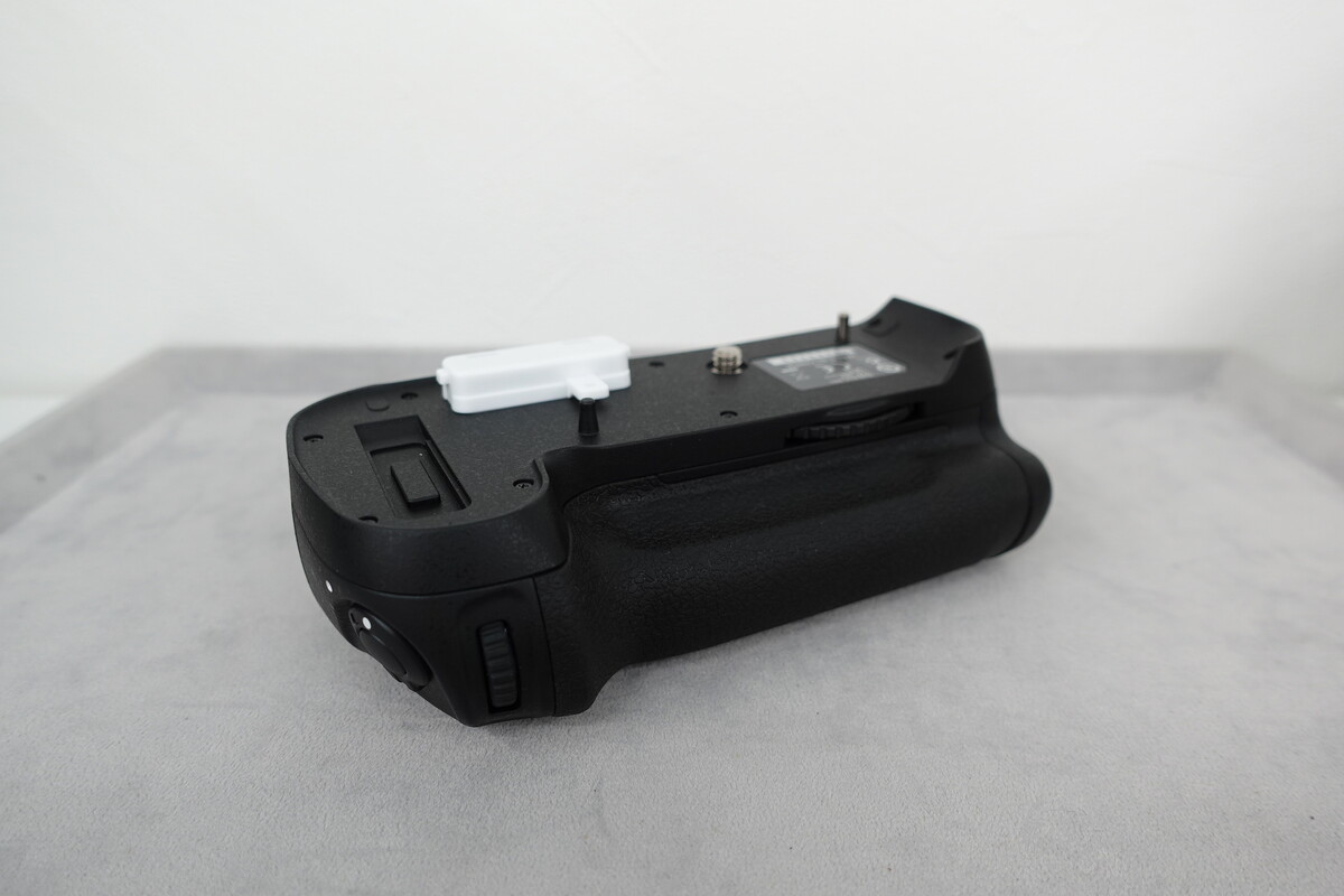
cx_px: 672
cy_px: 448
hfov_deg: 73.7
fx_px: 896
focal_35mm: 24
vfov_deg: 53.1
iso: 125
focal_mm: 8.8
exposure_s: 1/30
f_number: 2.8
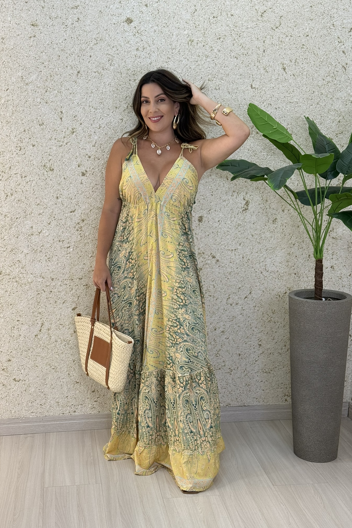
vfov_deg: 39.6
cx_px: 158
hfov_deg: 27.0
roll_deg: -0.8
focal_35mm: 50
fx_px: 733
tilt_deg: -10.8
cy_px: 264
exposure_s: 1/205
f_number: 1.78
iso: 50
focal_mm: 6.76
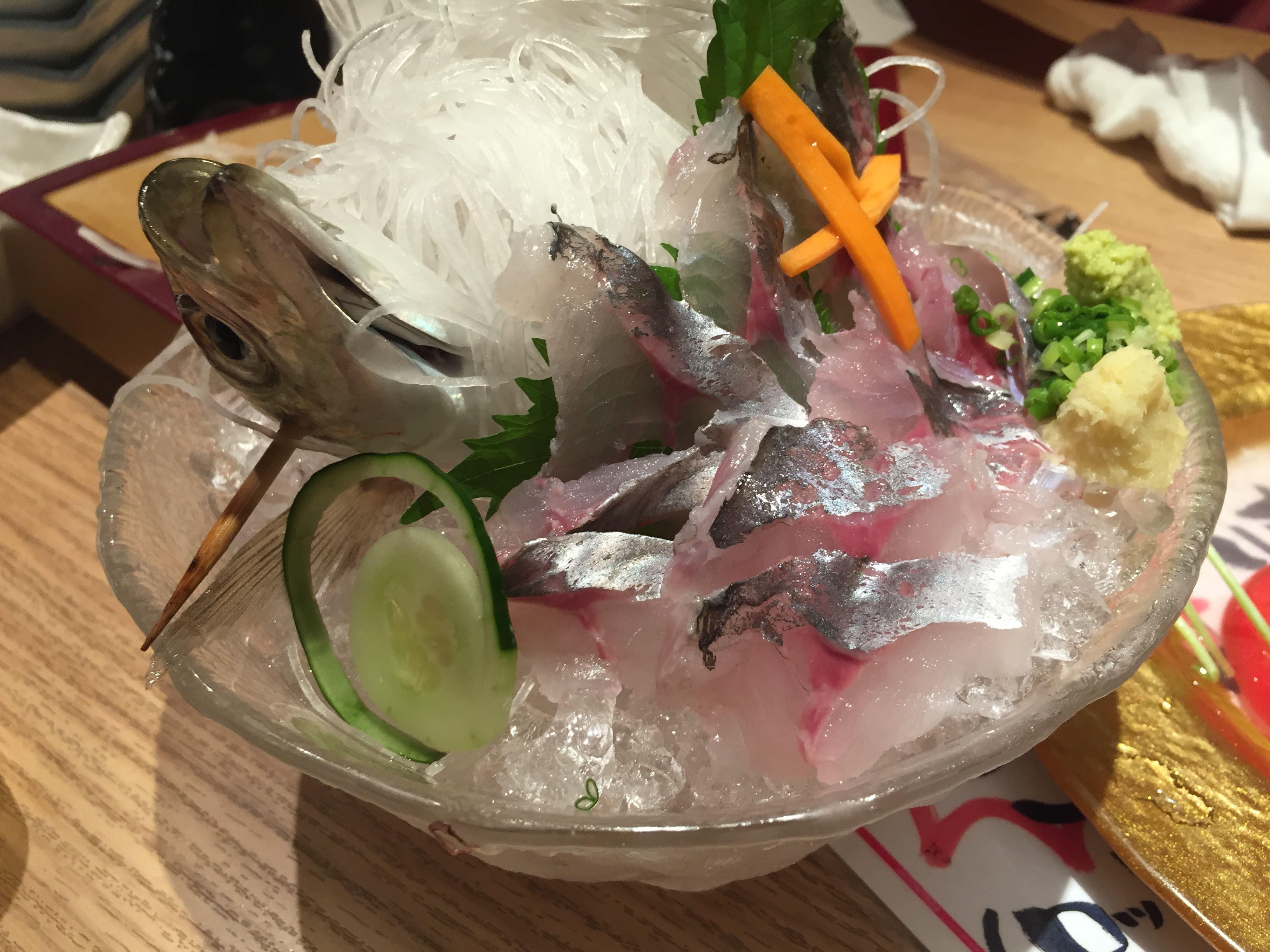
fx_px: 1064
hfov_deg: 61.7
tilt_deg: -41.2
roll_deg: +3.1
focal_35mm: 29
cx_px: 635
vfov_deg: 48.2
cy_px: 476
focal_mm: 4.15
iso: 64
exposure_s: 1/30
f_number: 2.2
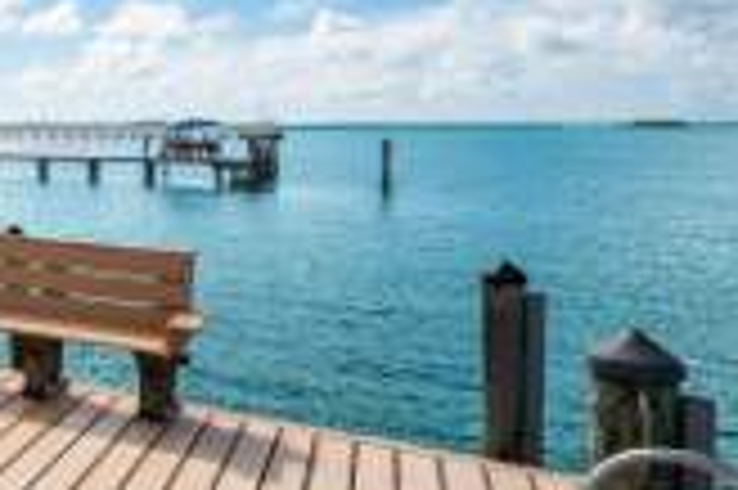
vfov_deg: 32.1
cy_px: 137
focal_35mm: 41
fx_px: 840
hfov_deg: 30.1
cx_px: -338
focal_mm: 14
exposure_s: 1/200
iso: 80
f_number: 10
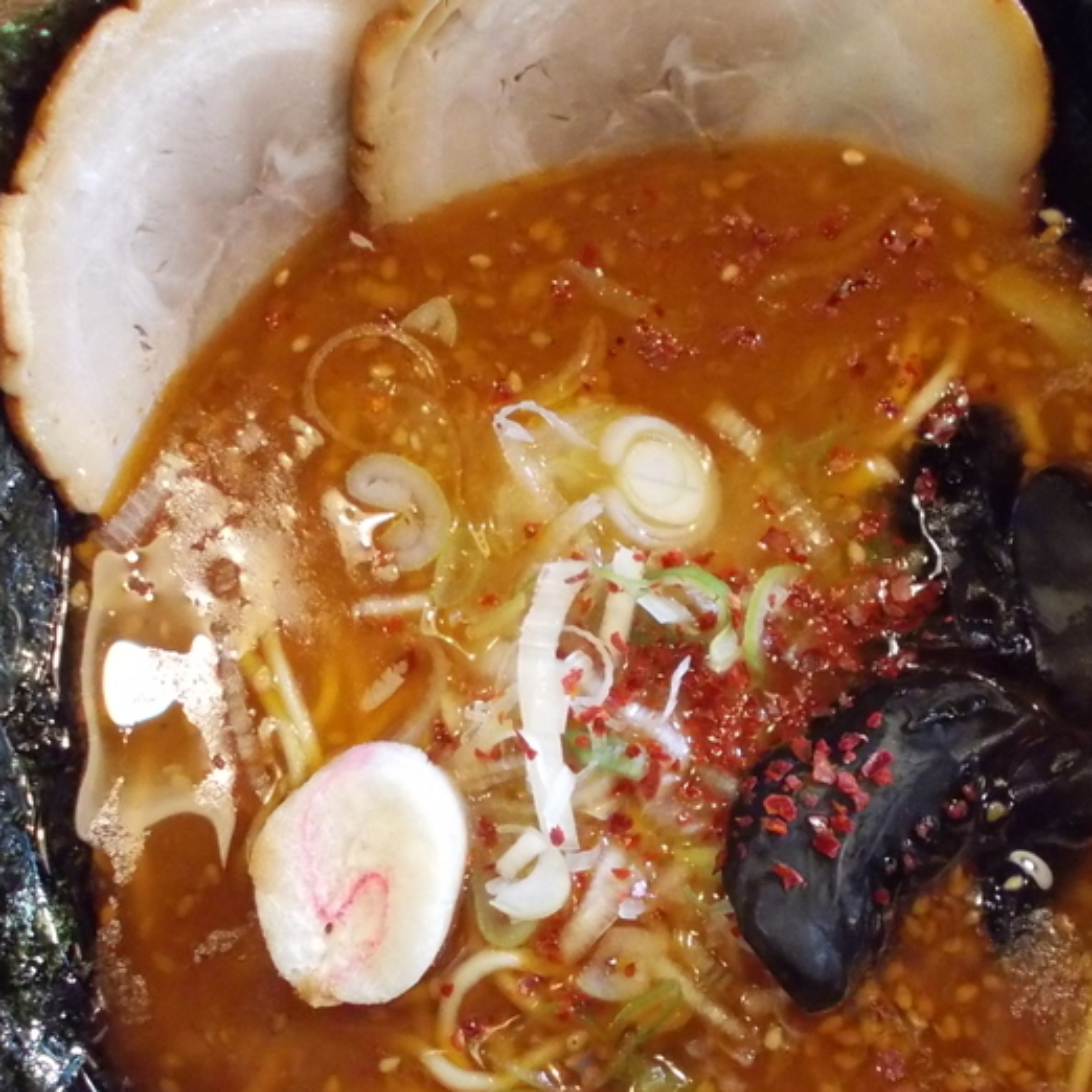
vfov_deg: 28.0
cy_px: 724
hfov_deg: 28.2
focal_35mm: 61
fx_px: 2177
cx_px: 527
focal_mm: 5.3
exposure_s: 1/80
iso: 800
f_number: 3.4
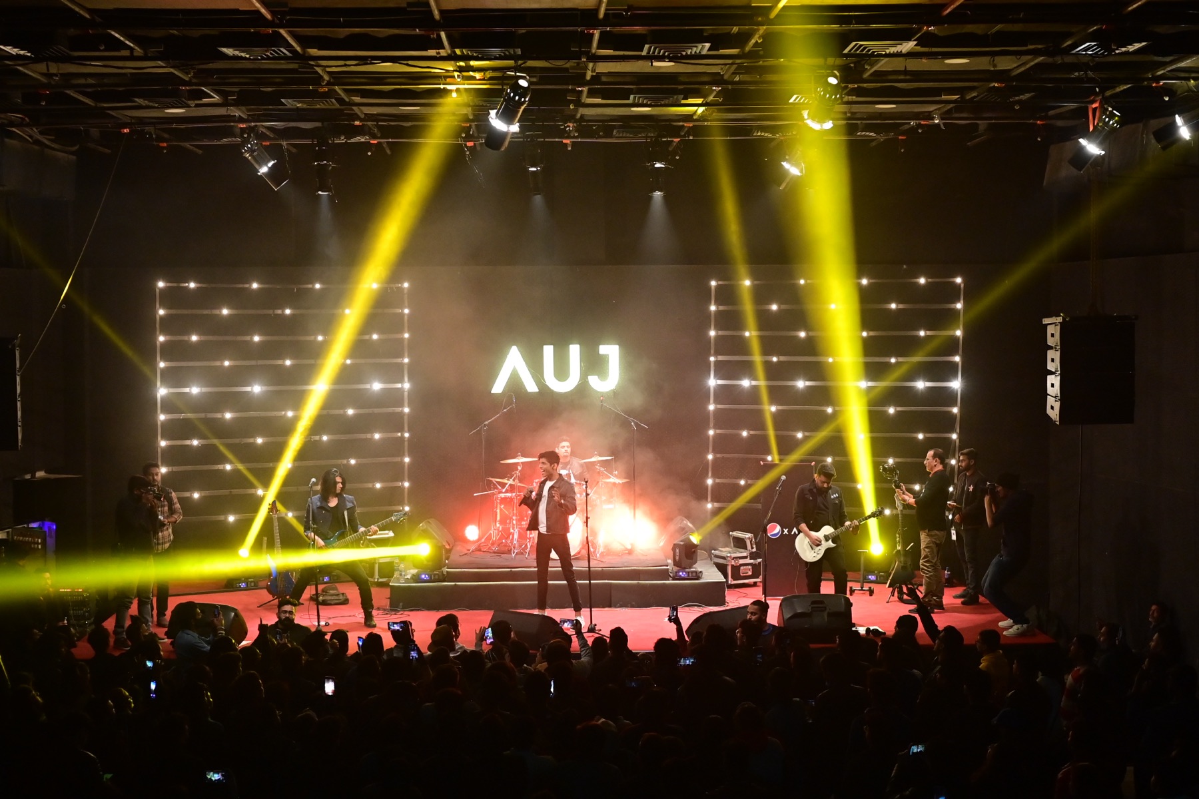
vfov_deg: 26.0
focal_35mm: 52
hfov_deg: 38.2
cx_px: 600
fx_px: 1732
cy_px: 400
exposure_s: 1/200
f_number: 2.8
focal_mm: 35
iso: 2000
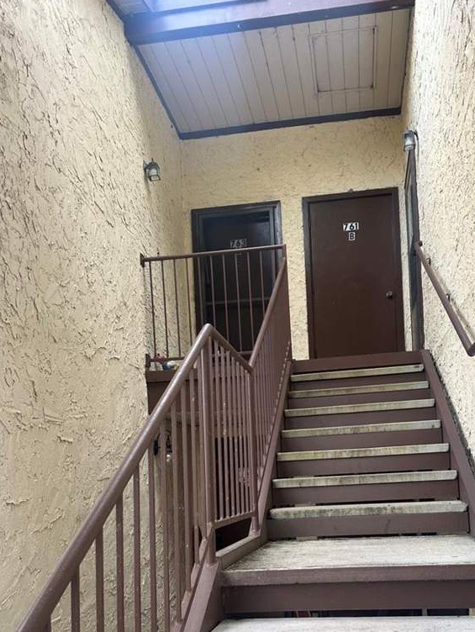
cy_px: 438
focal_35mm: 34
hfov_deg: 41.7
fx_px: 621
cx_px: 277
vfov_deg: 52.5
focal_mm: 6.86
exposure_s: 1/122
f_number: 1.78
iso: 50
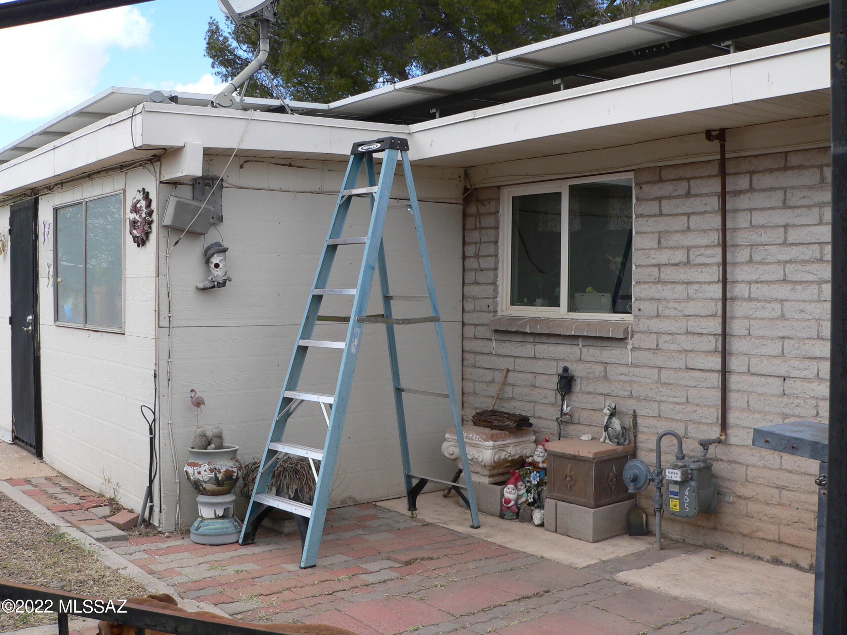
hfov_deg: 51.4
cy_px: 318
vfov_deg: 39.7
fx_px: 881
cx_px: 424
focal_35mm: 36
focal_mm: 6
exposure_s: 1/320
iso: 80
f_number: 4
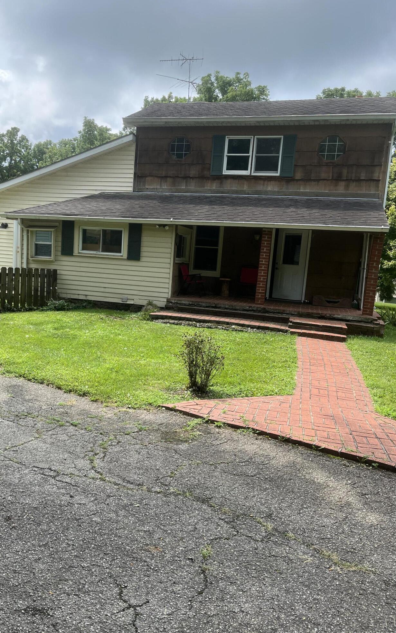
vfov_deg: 66.5
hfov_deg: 44.3
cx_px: 159
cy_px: 319
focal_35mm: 28
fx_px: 484
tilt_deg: -10.2
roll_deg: -2.2
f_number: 1.6
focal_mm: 5.1
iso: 50
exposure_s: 1/1441
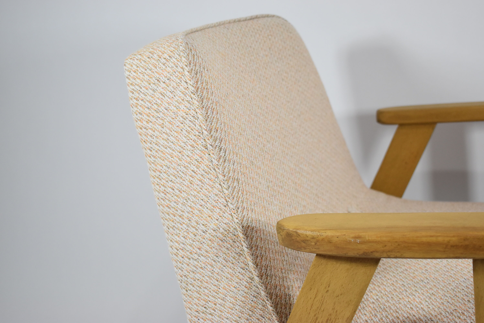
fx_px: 727
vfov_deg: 25.1
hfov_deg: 36.8
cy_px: 162
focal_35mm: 54
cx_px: 242
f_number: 4.8
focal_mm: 36
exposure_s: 1/125
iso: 900
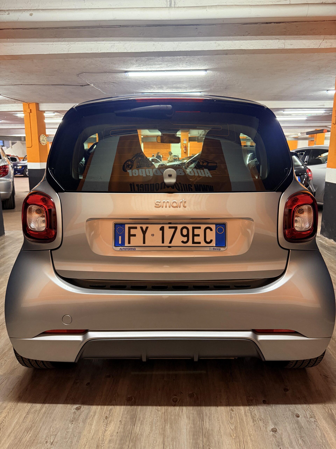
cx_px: 168
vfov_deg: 71.6
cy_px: 224
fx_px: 311
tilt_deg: -12.4
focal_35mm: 24
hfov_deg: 56.8
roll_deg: +0.5
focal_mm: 6.76
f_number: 1.78
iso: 400
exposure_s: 1/50
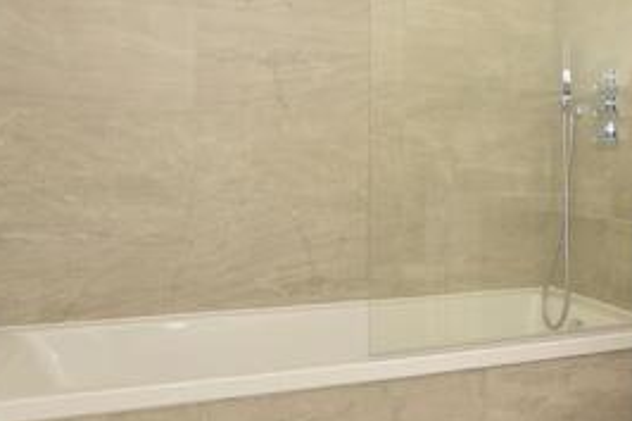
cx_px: 520
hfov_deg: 48.5
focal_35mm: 37
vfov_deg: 35.8
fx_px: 649
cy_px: 170
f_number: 5
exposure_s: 1/60
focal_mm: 10
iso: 200
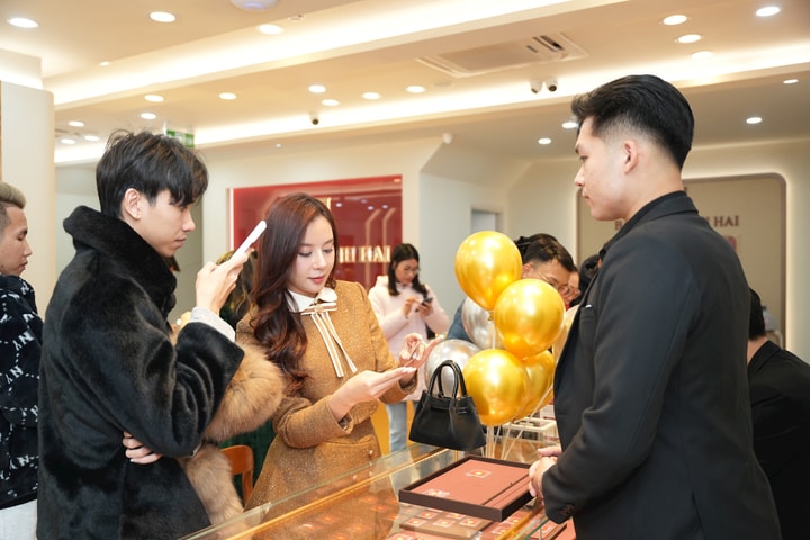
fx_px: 724
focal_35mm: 32
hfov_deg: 58.4
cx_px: 405
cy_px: 270
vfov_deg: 40.9
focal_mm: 32.2
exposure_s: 1/200
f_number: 2.8
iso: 500
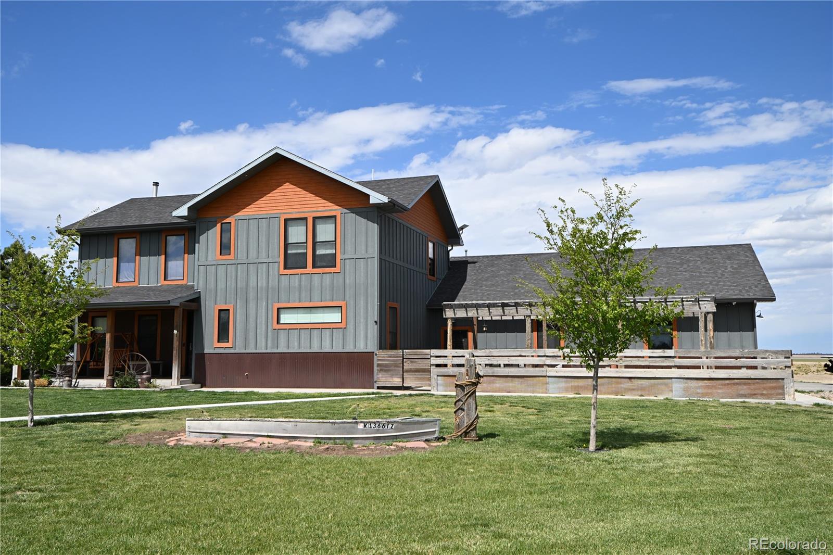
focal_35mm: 30
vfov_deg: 43.6
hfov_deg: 61.9
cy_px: 278
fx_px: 694
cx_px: 416
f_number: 8
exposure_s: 1/500
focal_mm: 20
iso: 100
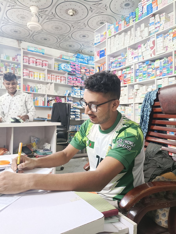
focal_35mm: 25
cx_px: 88
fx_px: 169
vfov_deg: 69.4
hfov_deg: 54.9
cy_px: 117
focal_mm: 4.74
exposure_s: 1/33.3
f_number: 1.79
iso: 1767
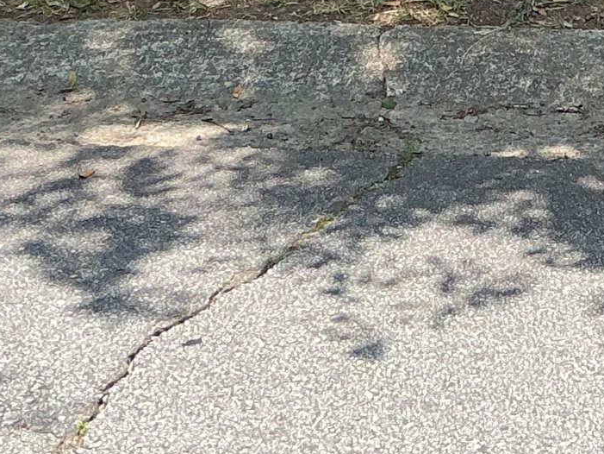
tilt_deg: -7.1
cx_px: 492
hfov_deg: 15.4
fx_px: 2216
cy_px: -448
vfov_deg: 10.7
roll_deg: -1.3
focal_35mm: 127
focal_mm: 3
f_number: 1.8
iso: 25
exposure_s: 1/286
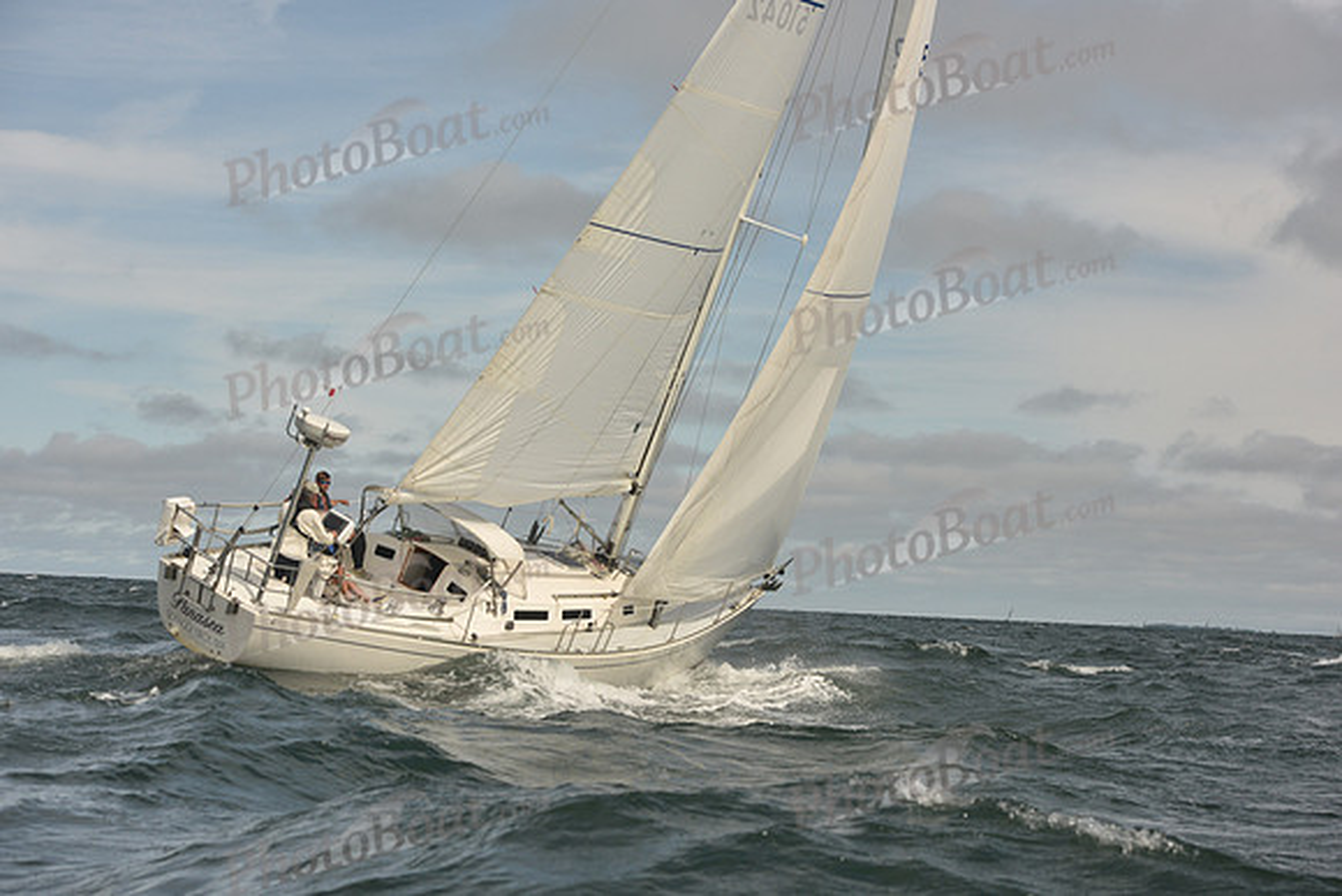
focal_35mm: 70
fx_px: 2610
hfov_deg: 28.8
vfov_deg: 19.5
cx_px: 671
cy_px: 448
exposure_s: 1/1000
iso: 320
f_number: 7.1
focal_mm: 70
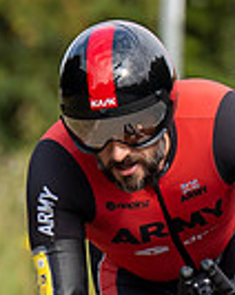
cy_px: 307
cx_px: 120
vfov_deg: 1.3
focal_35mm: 1526
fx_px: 13297
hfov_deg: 1.0
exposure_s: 1/1000
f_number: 4
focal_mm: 200
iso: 200
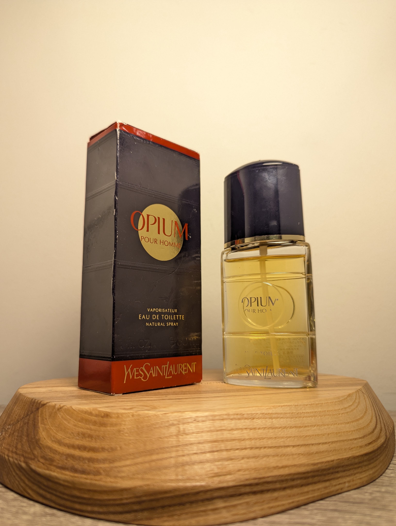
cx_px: 198
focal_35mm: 24
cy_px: 263
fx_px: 365
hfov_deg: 56.9
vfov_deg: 71.5
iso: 123
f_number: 1.85
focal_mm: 6.81
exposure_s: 1/90
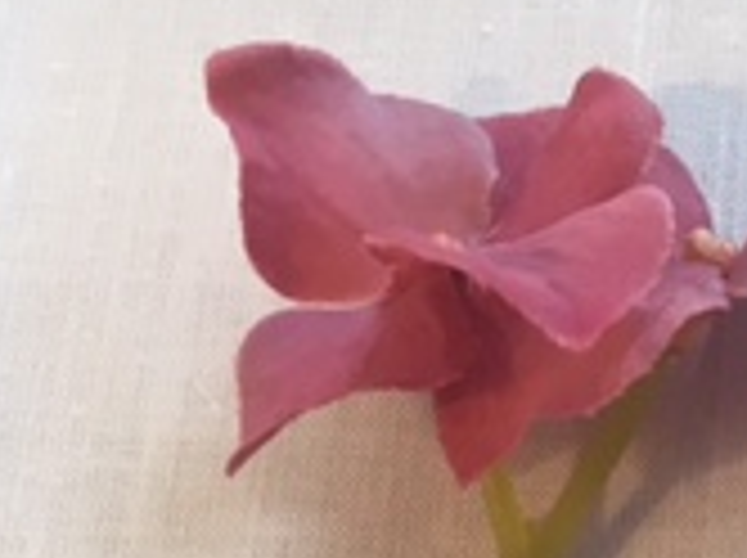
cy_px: 945
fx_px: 2413
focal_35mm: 112
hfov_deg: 16.5
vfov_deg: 12.3
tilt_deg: -73.2
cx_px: 1022
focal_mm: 4.15
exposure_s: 1/33
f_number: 2.2
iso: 64
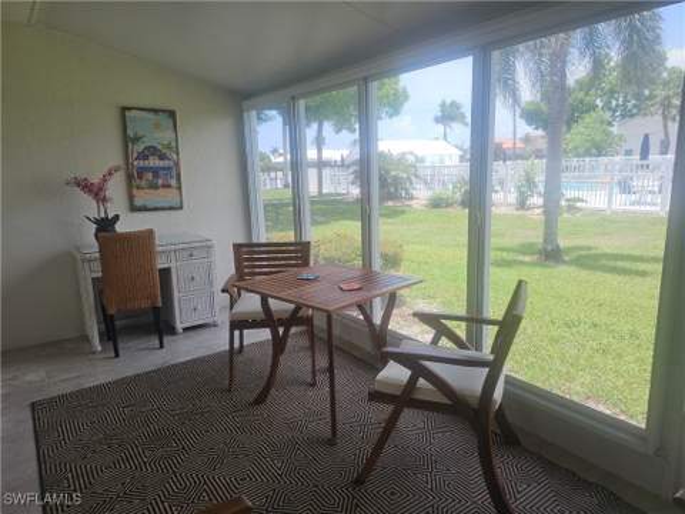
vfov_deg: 58.9
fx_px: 455
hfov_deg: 73.9
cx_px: 342
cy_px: 257
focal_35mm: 23
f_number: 1.7
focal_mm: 6.3
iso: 32
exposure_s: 1/120
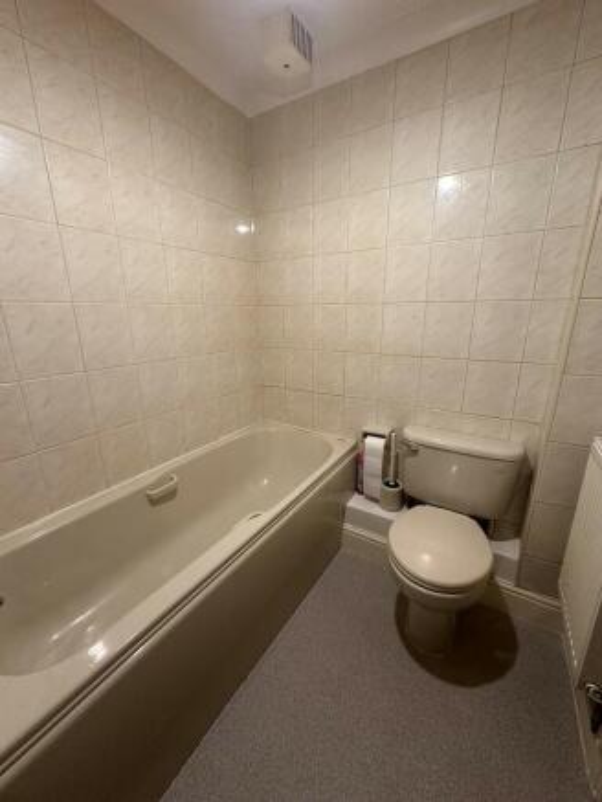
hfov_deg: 85.7
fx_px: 324
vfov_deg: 102.0
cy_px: 401
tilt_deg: -15.7
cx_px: 301
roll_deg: +0.2
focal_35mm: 14
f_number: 2.2
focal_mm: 2.22
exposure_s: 1/50
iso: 250
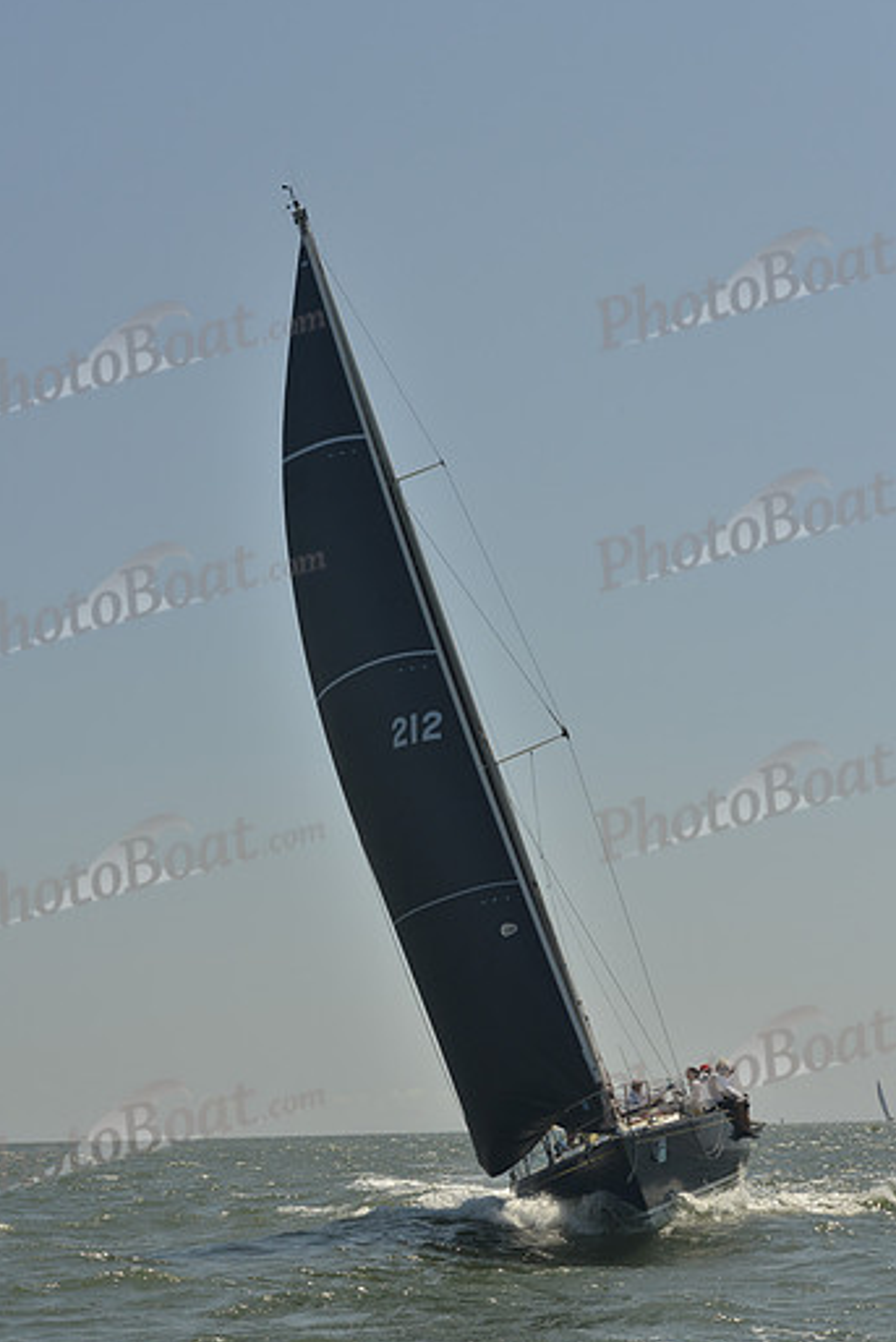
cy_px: 697
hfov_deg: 17.3
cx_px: 461
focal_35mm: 79
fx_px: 2947
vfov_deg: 25.7
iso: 280
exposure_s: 1/1000
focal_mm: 70
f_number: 9
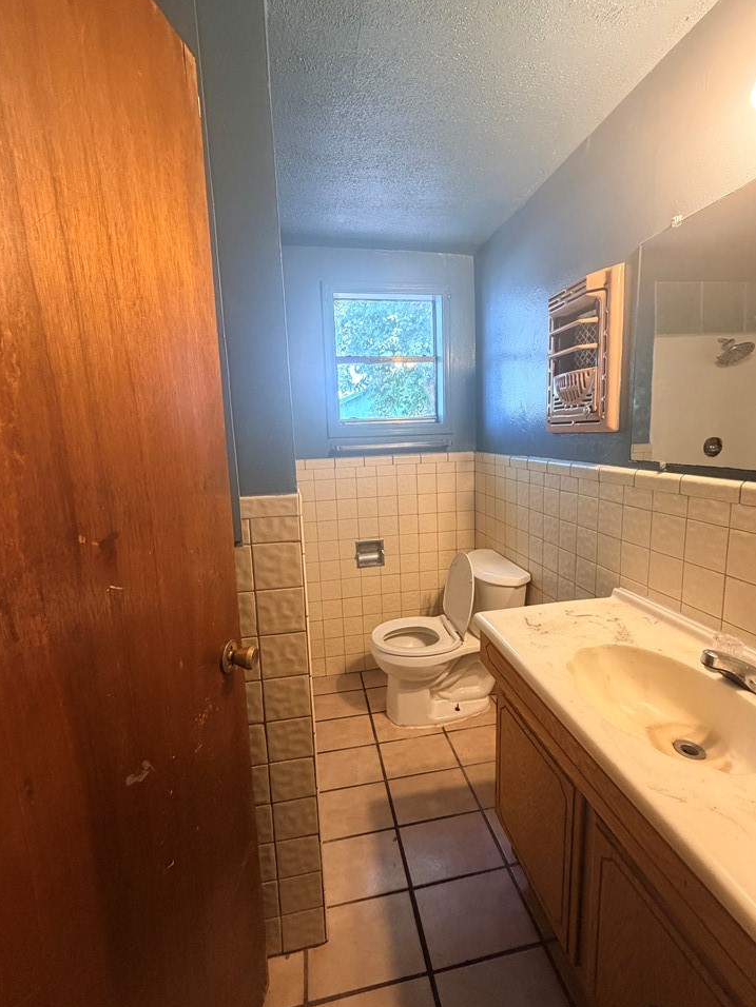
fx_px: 437
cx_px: 384
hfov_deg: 81.7
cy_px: 495
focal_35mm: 15
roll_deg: +2.5
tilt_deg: -6.4
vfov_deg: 98.2
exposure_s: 1/60
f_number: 2.2
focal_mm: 2.22
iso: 400
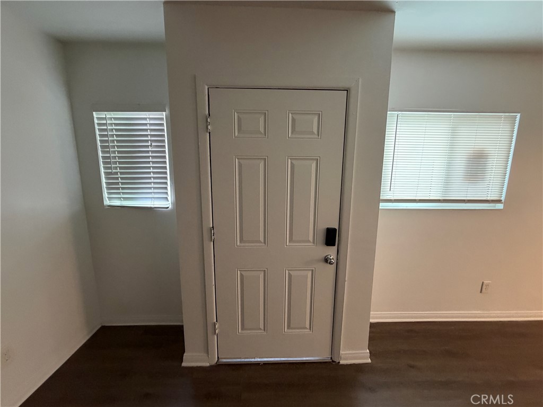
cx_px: 272
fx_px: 220
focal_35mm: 14
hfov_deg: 102.1
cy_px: 204
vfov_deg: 85.7
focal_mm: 2.22
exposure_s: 1/60
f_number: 2.2
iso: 400
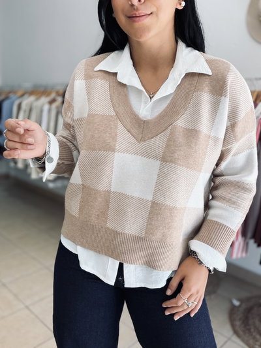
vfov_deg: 60.0
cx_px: 130
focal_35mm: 30
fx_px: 301
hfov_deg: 46.8
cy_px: 174
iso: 80
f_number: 1.9
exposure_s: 1/119
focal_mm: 2.71
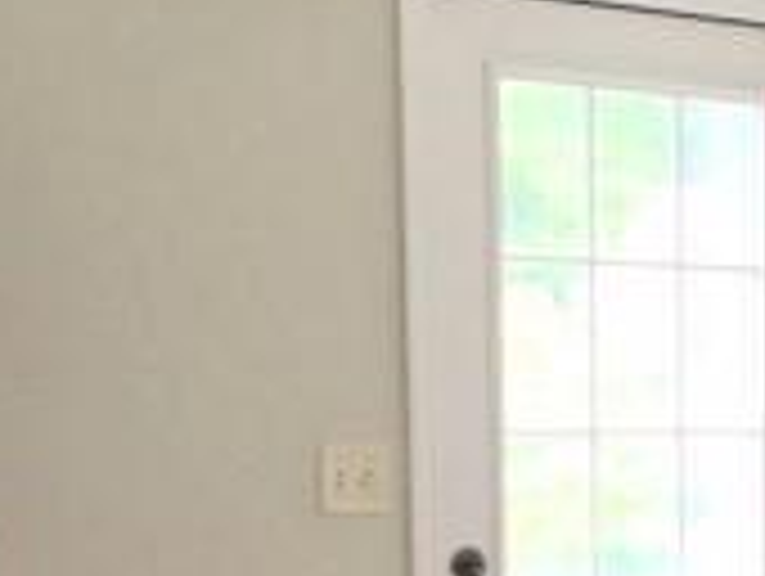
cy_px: 806
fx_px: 2412
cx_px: 1058
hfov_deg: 16.8
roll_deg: -1.6
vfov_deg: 13.0
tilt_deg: -10.3
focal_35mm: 109
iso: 40
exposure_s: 1/30
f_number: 2.2
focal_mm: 4.15
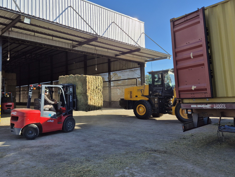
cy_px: 76
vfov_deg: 51.2
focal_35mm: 27
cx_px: 101
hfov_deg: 65.0
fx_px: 183
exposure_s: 1/3040
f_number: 1.8
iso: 25
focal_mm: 5.4
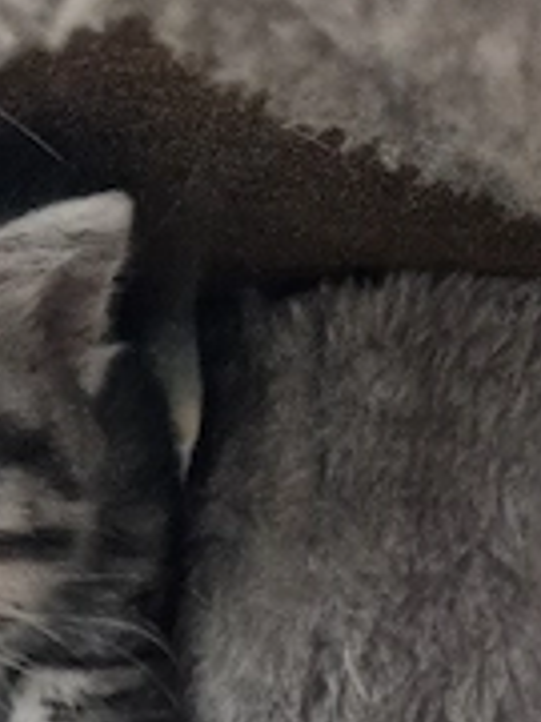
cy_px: 790
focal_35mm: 51
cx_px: 76
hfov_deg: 27.7
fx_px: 1063
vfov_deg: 32.9
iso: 400
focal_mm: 5.4
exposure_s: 1/101
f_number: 1.8
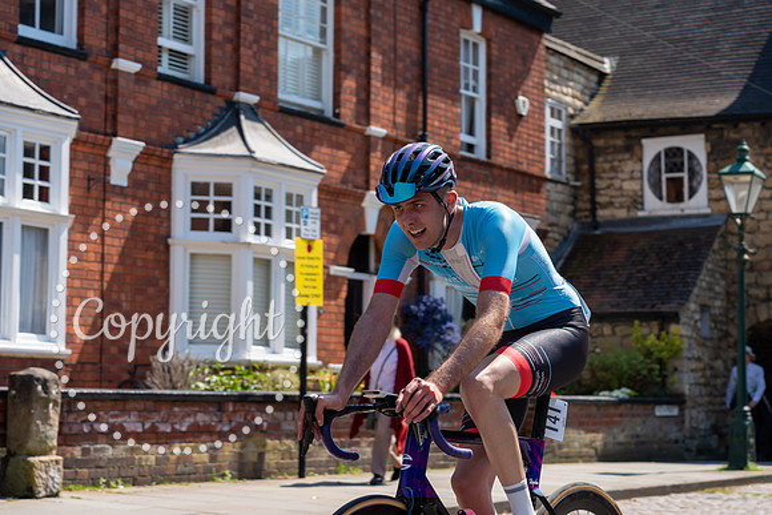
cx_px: 386
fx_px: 1609
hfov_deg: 27.0
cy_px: 258
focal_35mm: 75
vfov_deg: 18.2
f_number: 5
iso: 160
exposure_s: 1/800
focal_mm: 75
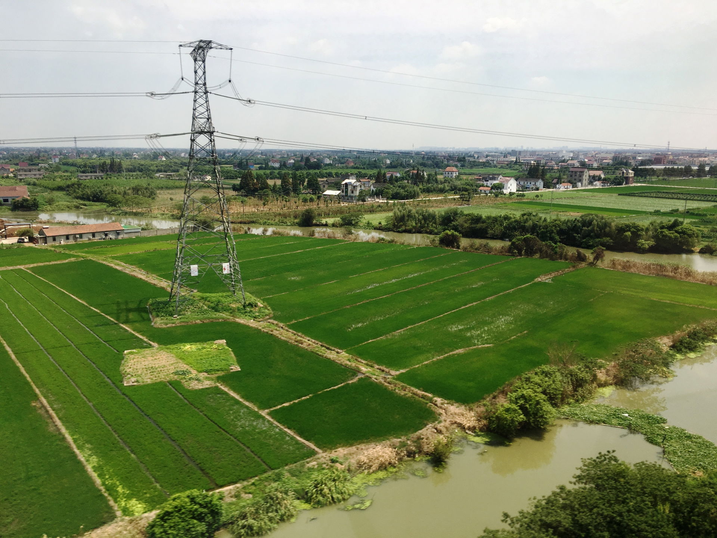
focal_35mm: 29
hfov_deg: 61.7
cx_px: 358
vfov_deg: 48.2
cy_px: 269
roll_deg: -1.3
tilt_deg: -8.0
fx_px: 601
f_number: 2.2
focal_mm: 4.15
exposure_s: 1/487
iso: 25
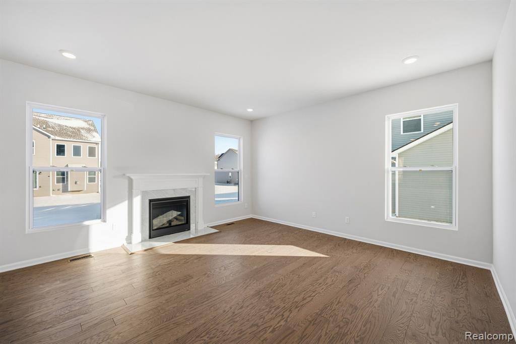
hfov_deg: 104.3
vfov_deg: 81.2
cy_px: 172
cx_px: 258
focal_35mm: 14
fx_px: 201
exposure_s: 1/60
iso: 50
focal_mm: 14
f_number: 9
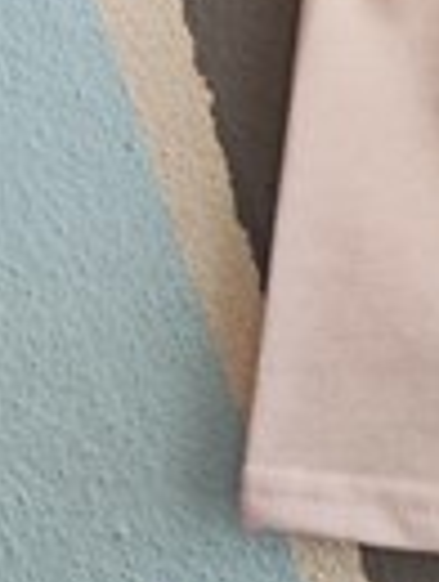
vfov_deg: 24.4
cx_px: 685
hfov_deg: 17.3
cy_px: -2
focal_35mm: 76
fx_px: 1281
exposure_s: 1/100
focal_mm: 5.59
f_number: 1.88
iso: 190
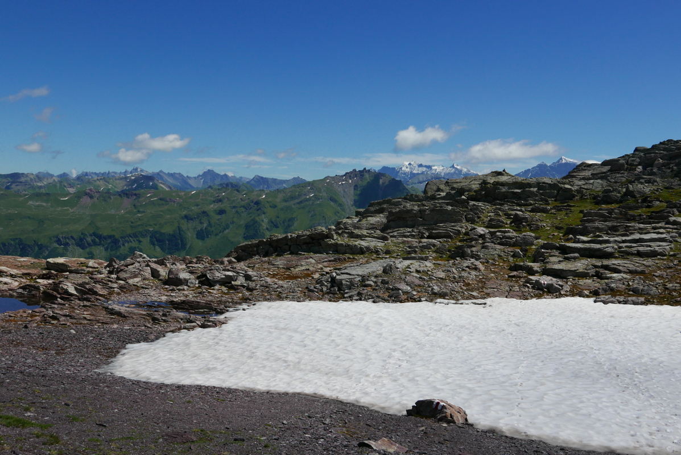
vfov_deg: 35.1
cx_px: 340
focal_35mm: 38
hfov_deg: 50.7
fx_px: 719
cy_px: 228
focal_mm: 17.2
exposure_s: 1/1600
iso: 200
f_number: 5.6
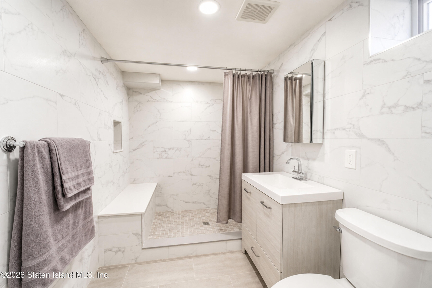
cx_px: 216
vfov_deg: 77.3
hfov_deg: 100.4
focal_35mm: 15
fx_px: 180
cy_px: 144
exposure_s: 1/80
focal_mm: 10
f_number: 6.4
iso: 2000
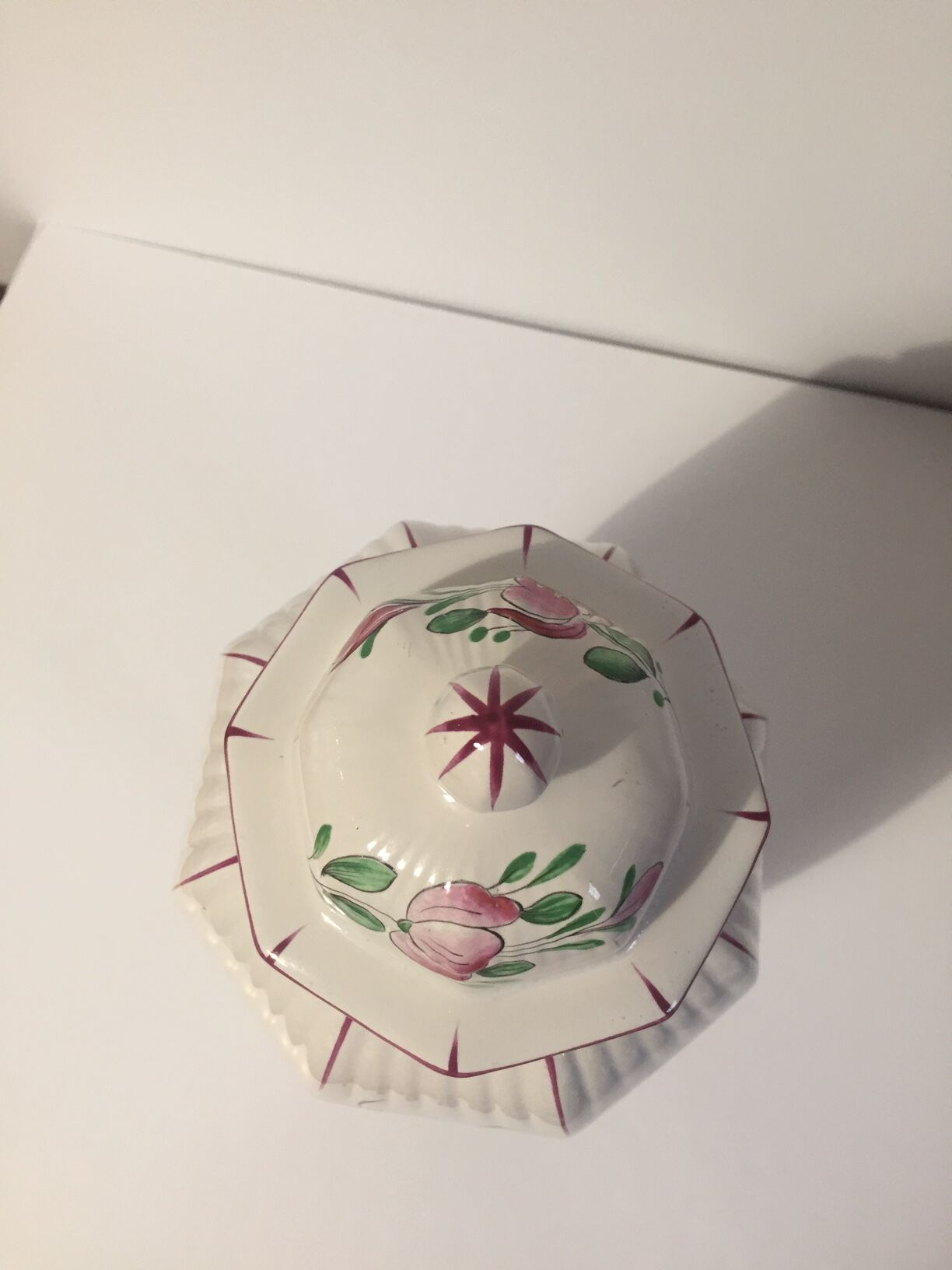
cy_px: 635
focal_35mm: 29
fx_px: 1063
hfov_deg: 48.2
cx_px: 476
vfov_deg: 61.7
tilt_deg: -74.6
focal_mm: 4.15
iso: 125
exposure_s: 1/33
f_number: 2.2
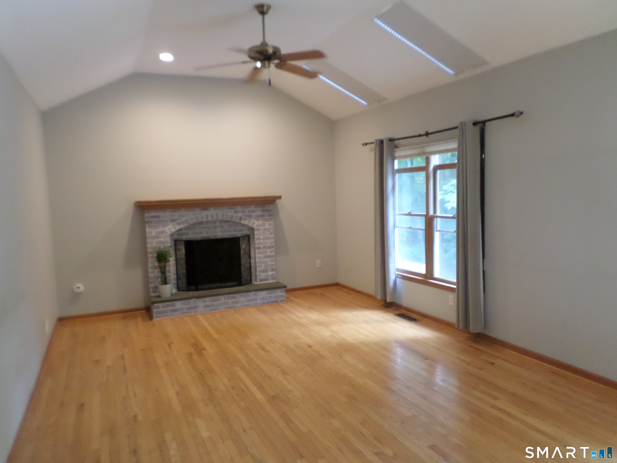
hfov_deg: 69.4
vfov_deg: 54.9
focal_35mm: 25
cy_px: 232
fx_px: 446
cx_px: 308
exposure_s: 1/30
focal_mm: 4.5
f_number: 2.5
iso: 320
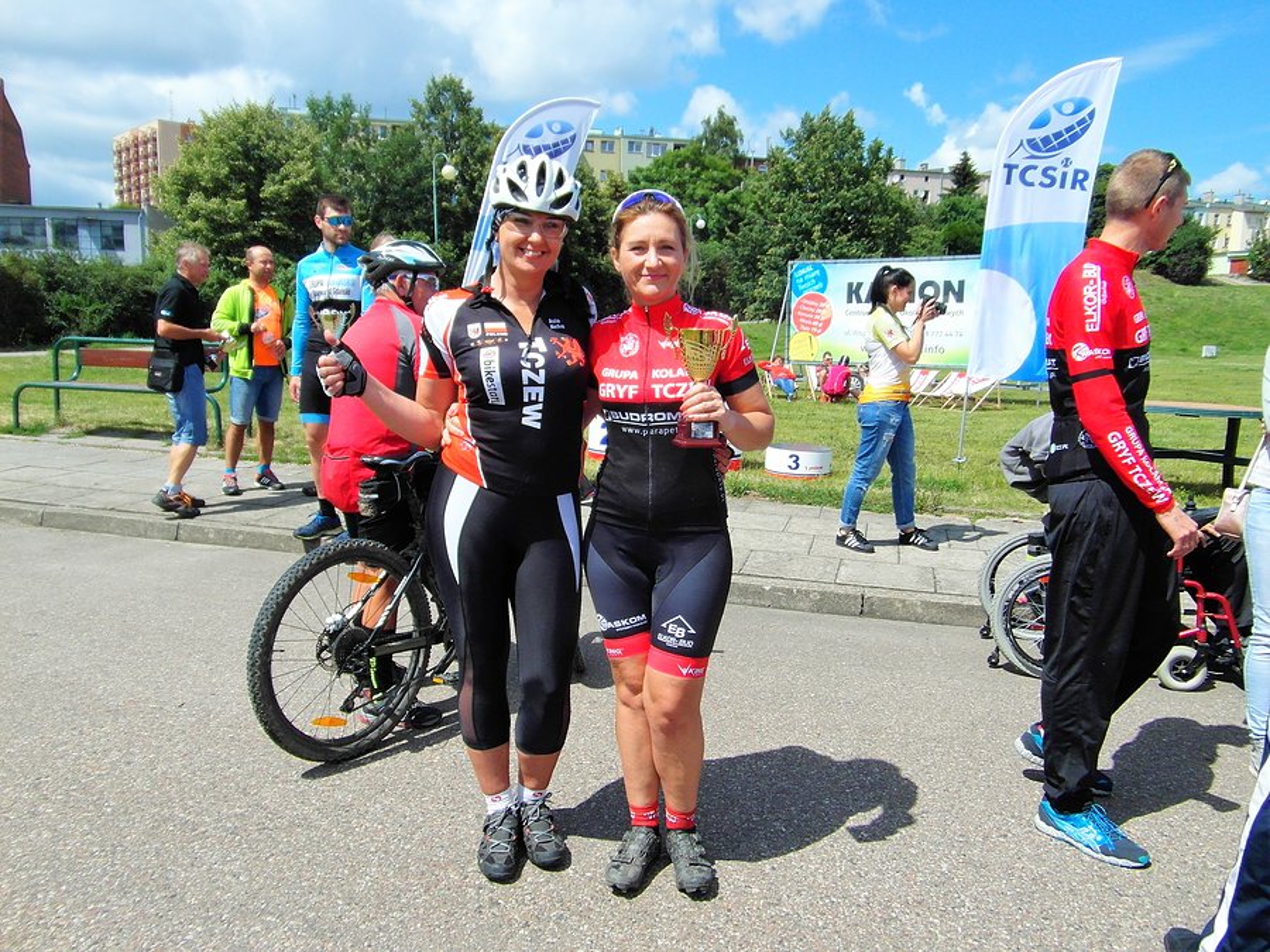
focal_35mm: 24
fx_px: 881
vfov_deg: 56.8
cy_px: 476
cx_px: 635
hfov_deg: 71.6
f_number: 3.2
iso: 100
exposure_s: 1/1000
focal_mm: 4
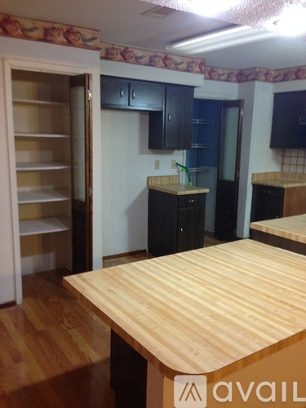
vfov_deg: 55.4
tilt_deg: -9.5
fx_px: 389
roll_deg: -1.9
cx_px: 153
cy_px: 204
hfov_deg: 42.9
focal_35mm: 33
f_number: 2.4
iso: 250
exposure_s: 1/20
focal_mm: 4.12
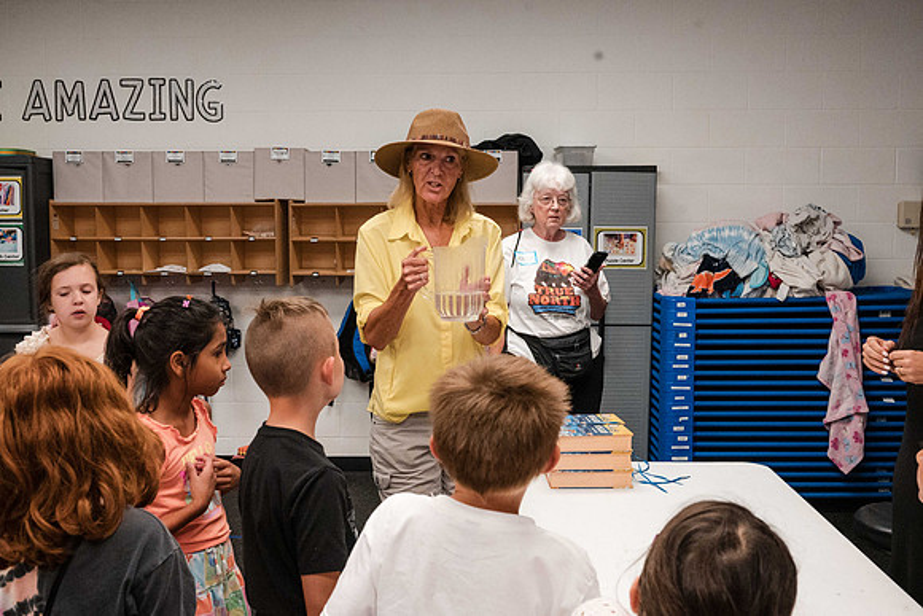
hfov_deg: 50.2
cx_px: 467
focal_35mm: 38
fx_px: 985
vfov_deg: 34.7
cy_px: 286
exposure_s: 1/250
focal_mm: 35
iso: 6400
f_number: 8
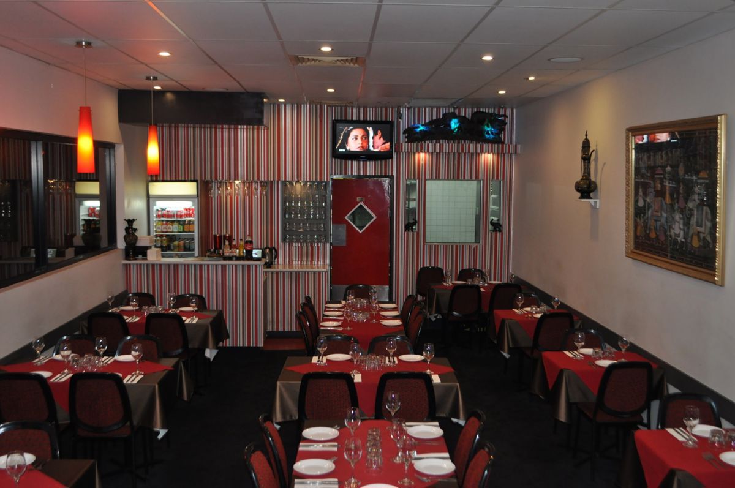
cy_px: 244
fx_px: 795
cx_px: 368
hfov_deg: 49.6
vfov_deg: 34.1
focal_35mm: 39
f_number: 4.2
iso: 800
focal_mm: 26
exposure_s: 1/60
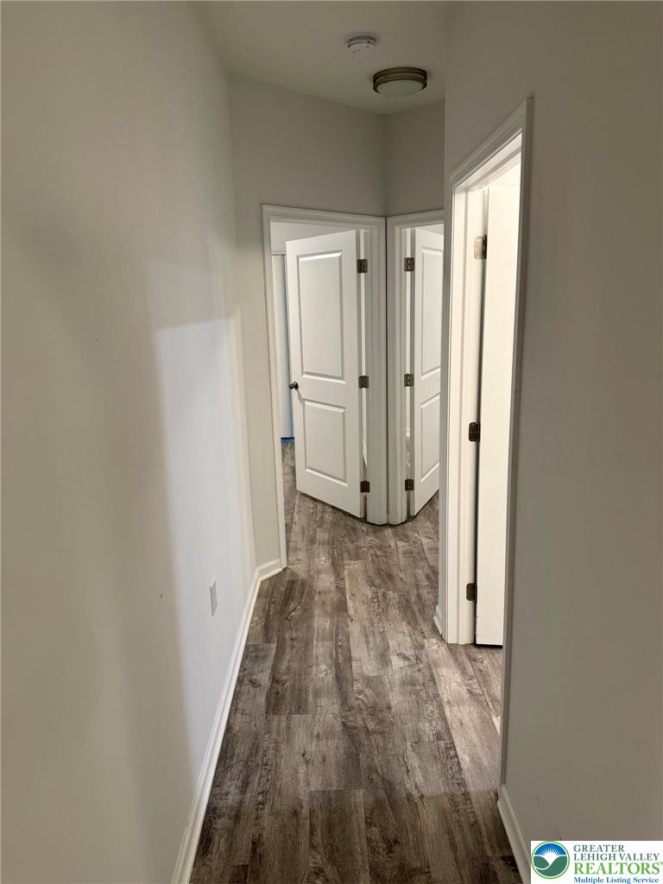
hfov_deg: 56.8
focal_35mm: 24
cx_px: 332
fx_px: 613
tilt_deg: -13.7
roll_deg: +1.5
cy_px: 442
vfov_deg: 71.6
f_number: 1.78
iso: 125
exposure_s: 1/60
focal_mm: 6.76
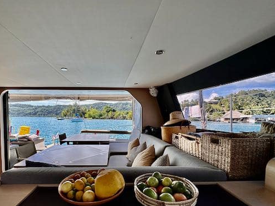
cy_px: 122
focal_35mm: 17
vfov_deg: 74.1
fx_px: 135
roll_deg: +0.3
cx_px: 117
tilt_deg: -2.0
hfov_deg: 90.3
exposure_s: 1/910
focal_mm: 2.22
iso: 40
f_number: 2.2
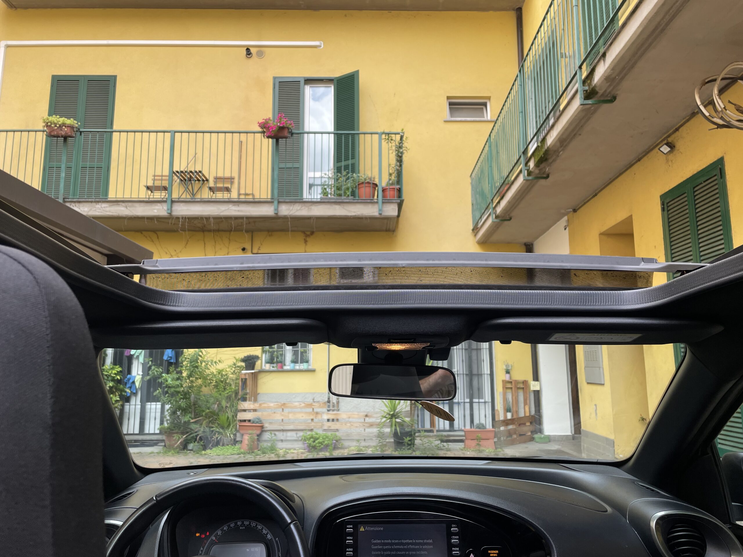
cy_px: 278
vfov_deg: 53.1
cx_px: 372
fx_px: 558
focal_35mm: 26
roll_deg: +0.2
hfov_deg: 67.3
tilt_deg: +8.1
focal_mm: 4.2
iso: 32
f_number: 1.6
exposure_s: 1/425
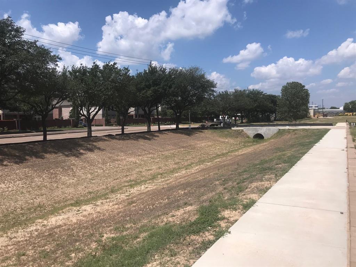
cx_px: 178
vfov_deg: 49.7
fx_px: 288
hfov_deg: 63.4
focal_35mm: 28
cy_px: 134
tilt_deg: -2.6
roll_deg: +0.4
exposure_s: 1/4367
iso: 20
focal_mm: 3.99
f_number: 1.8
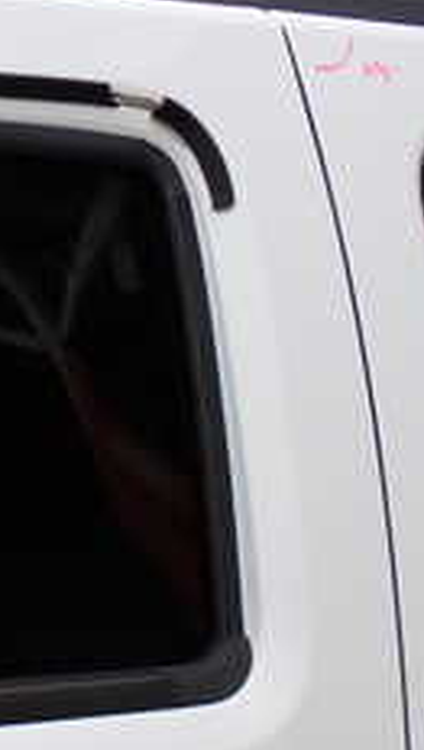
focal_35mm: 107
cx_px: -385
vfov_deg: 19.9
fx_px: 2132
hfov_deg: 10.5
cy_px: 504
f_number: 3.5
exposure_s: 1/640
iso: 100
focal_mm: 6.83
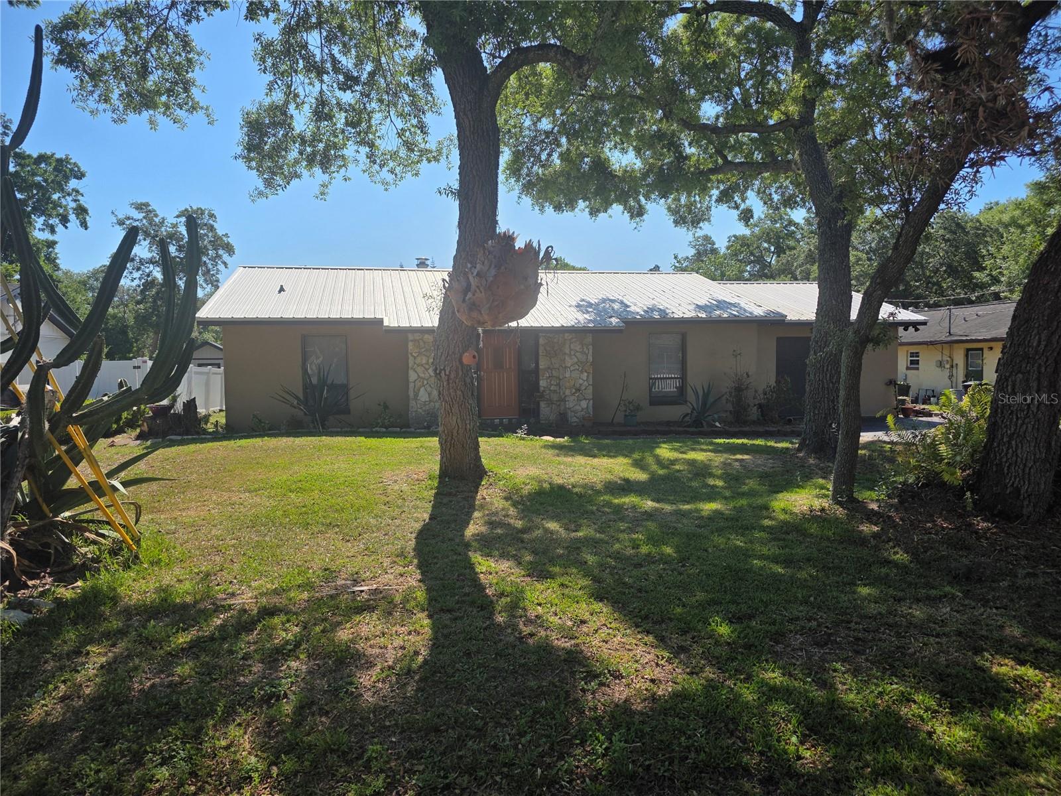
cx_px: 530
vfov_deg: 58.9
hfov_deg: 73.9
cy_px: 398
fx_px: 705
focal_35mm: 23
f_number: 1.7
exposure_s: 1/7944
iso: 64
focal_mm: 6.3
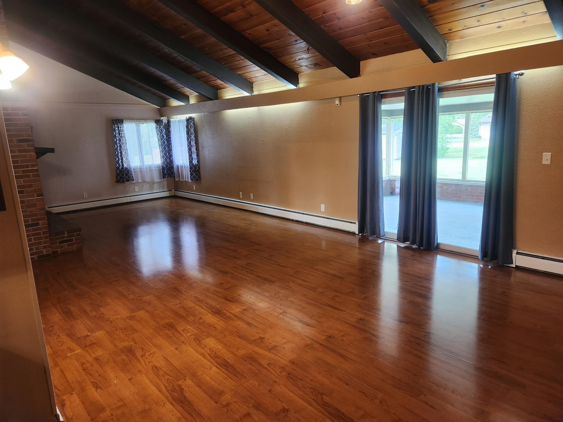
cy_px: 211
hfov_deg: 73.9
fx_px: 374
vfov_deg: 58.9
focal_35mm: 23
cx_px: 282
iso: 500
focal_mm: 5.4
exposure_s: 1/120
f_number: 1.8
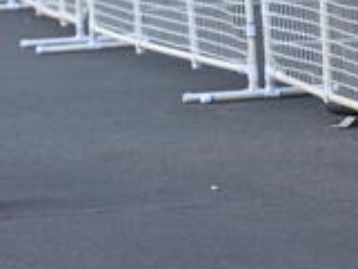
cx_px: 22
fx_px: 3364
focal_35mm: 325
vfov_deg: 4.6
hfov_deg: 6.1
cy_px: -52
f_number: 2.8
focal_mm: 99
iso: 1400
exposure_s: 1/1000
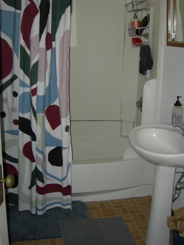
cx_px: 92
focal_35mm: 43
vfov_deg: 43.7
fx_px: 305
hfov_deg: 33.6
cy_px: 101
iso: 64
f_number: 2.7
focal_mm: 7.5
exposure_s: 1/60.1
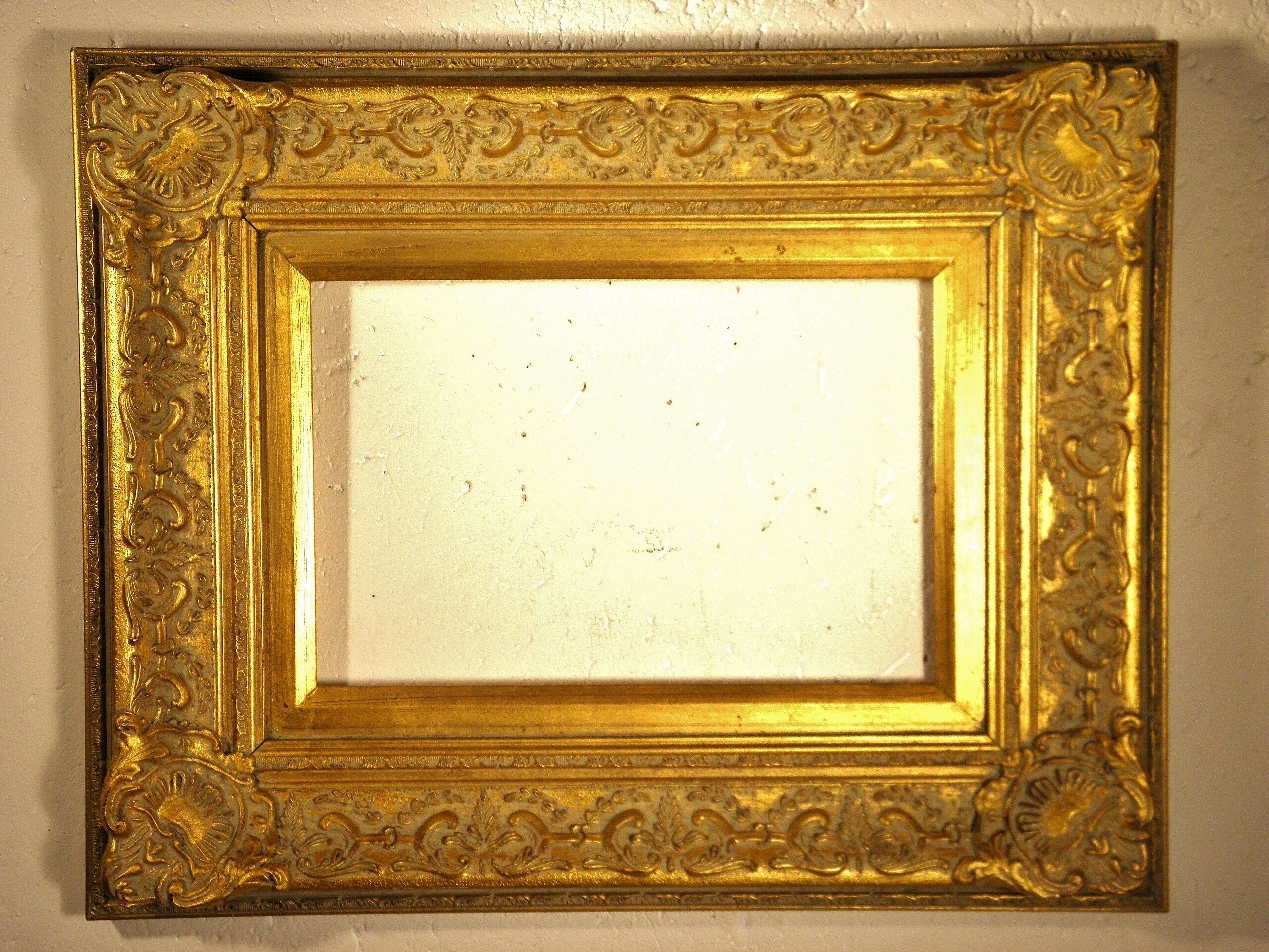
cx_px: 634
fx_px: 1833
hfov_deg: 38.2
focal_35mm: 50
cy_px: 476
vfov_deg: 29.1
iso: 100
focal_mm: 9.1
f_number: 4
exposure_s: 1/80
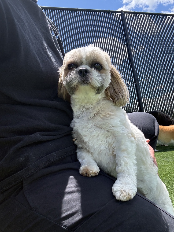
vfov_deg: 58.4
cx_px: 88
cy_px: 116
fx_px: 208
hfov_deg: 45.4
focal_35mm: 31
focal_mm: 2.69
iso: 25
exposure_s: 1/1172
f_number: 1.9
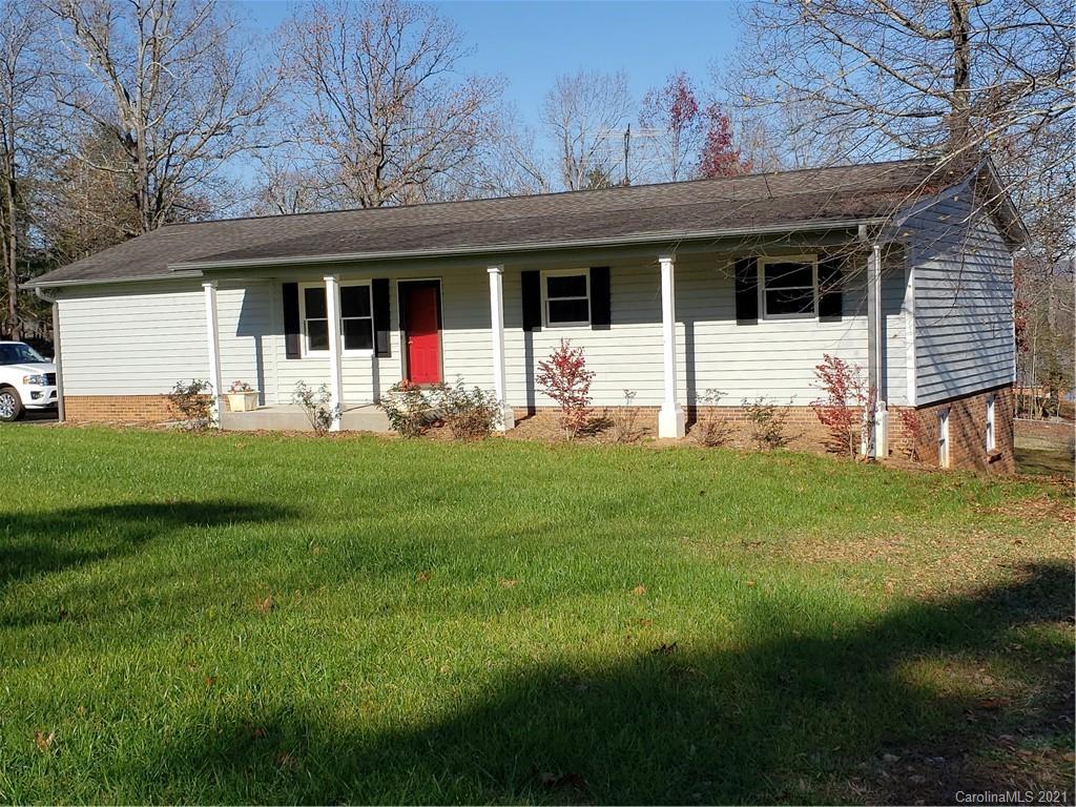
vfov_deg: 53.1
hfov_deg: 67.3
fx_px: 808
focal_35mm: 26
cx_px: 538
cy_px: 404
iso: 50
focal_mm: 4.3
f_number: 2.4
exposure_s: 1/1745
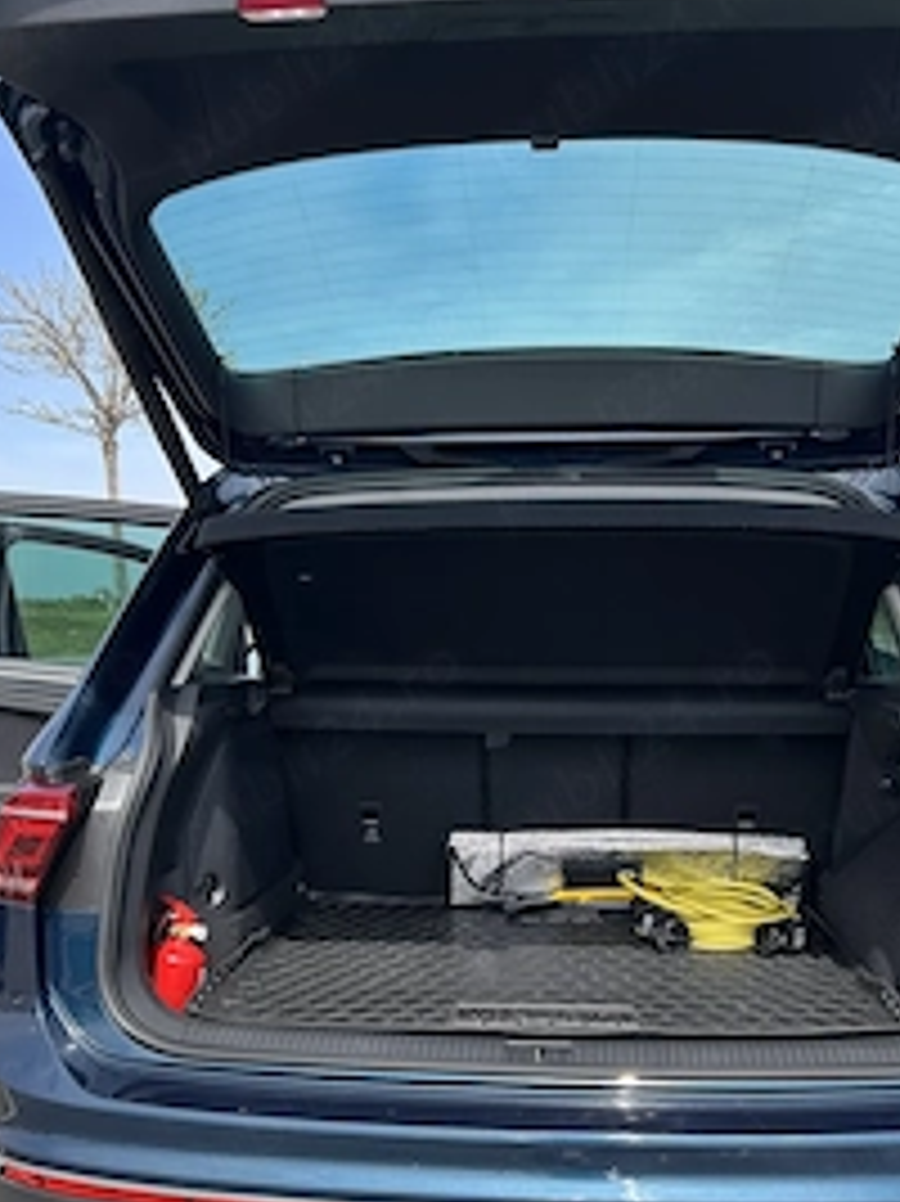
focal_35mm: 39
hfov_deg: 36.8
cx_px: 472
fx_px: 1353
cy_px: 828
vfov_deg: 46.9
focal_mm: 5.7
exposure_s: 1/1751
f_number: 1.5
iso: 50
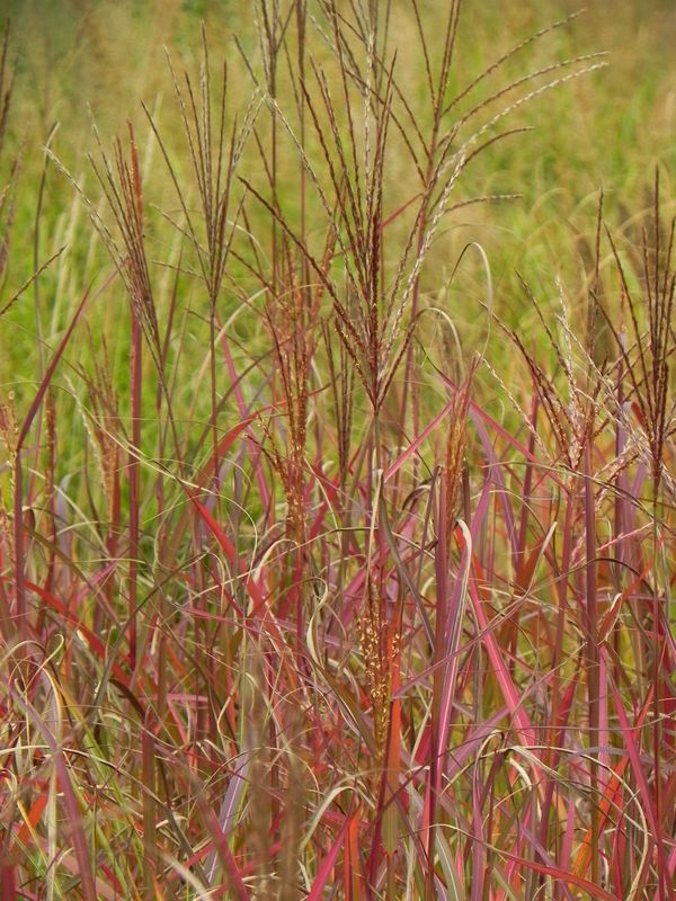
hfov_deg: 5.1
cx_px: 338
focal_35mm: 291
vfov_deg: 6.8
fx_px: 7577
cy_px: 450
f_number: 5
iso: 160
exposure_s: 1/80
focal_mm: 51.8
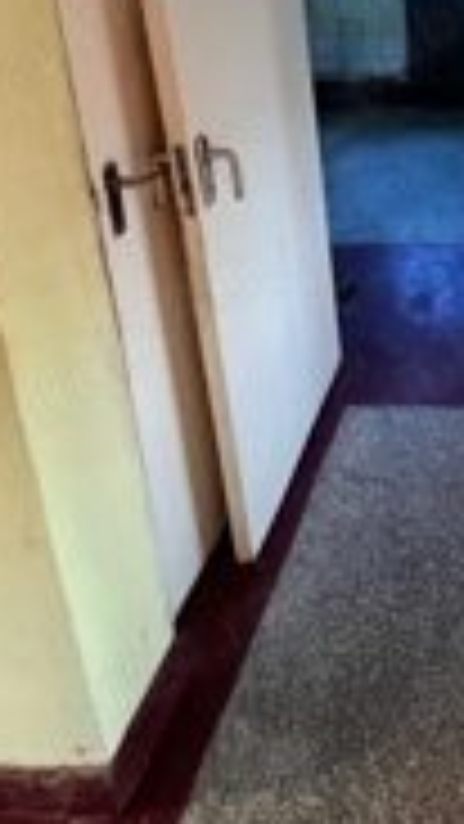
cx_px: 577
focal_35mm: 31
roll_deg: -1.2
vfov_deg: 52.8
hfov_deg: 31.0
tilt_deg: -16.0
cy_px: 45
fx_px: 678
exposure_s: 1/76
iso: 250
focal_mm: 1.57
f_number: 1.8
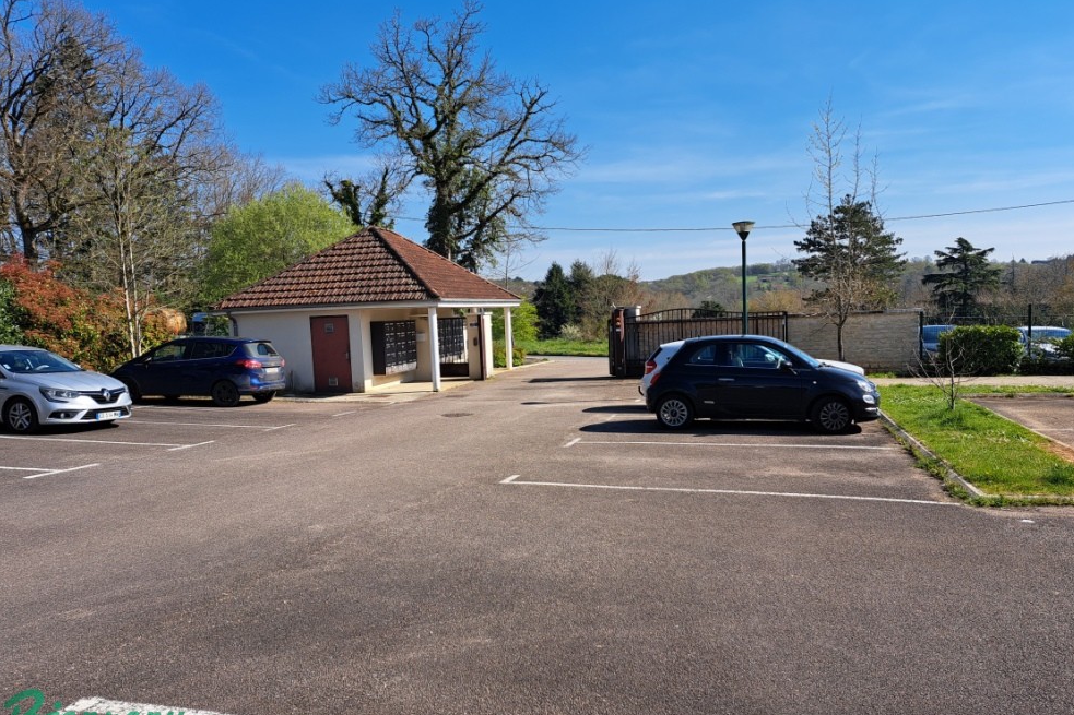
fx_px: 775
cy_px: 362
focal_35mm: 26
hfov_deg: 69.4
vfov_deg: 49.5
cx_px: 539
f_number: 1.8
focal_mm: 5.23
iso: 50
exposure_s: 1/1017
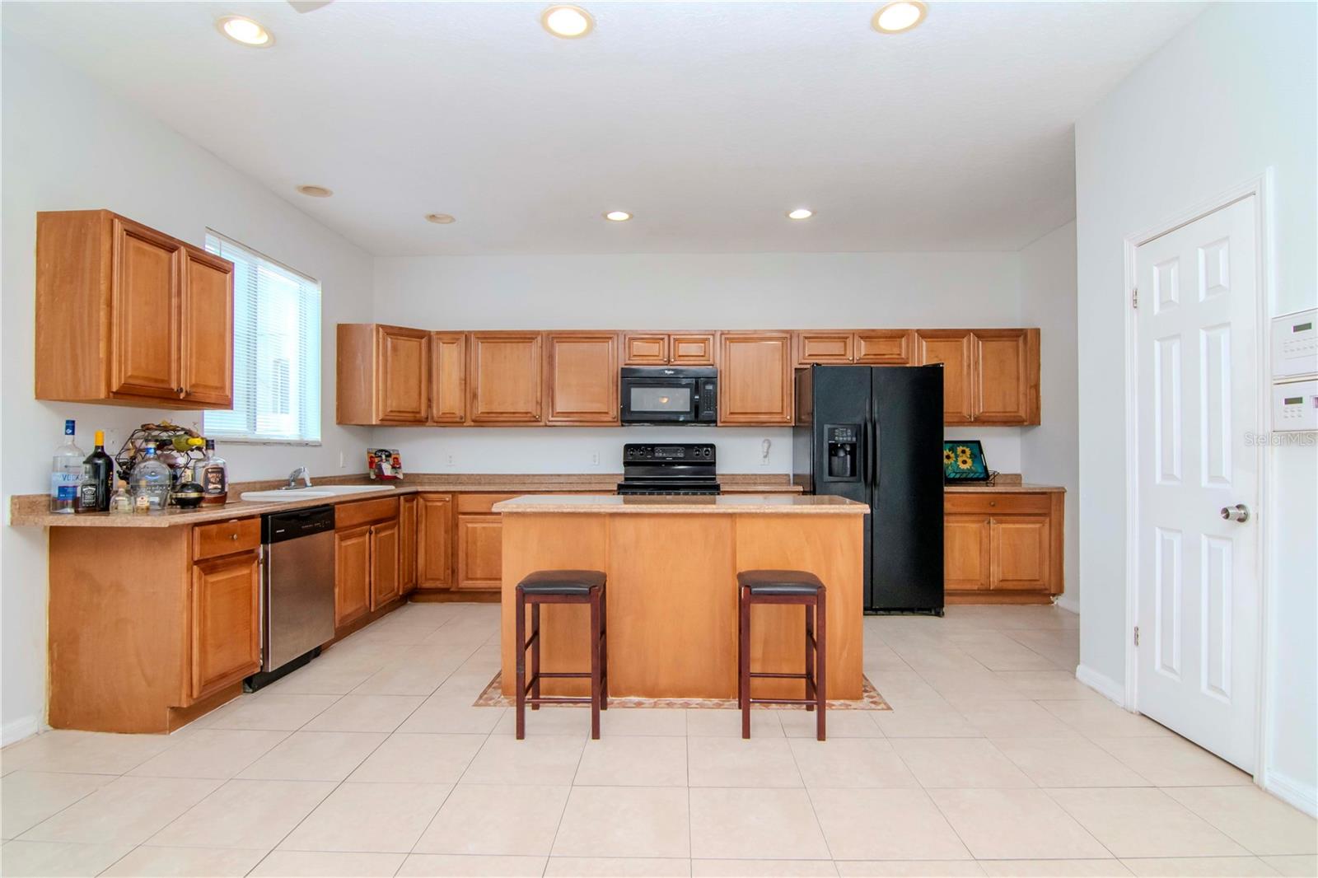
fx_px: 631
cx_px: 659
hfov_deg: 92.5
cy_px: 439
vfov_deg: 69.6
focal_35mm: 17
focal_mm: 11.5
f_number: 11
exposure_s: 1/30
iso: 800
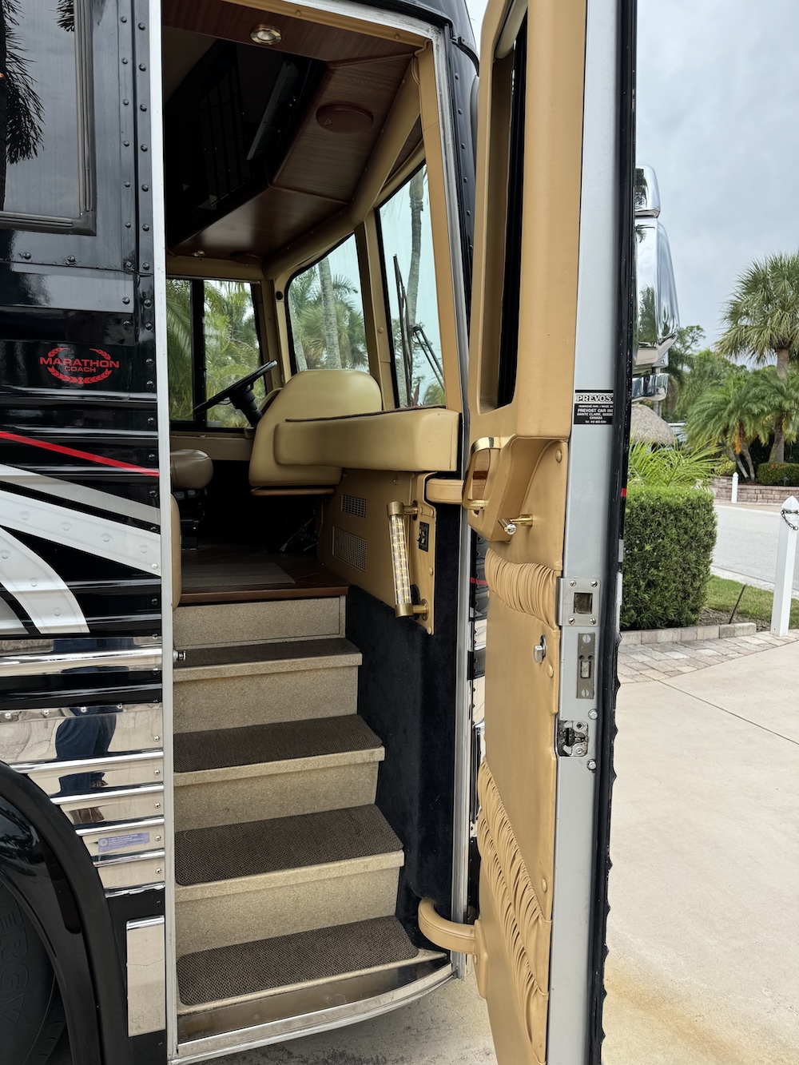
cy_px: 532
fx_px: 738
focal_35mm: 24
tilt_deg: -5.7
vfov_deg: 71.6
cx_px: 400
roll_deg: +0.3
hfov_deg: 56.8
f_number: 1.78
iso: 80
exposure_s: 1/1026
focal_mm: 6.86
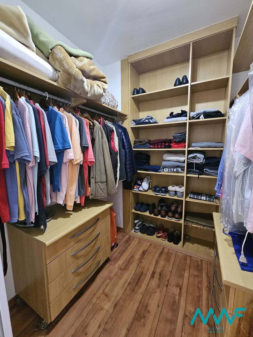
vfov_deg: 106.2
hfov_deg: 89.9
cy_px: 168
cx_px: 126
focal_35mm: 13
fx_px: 127
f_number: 2.2
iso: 1000
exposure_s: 1/24
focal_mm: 2.2
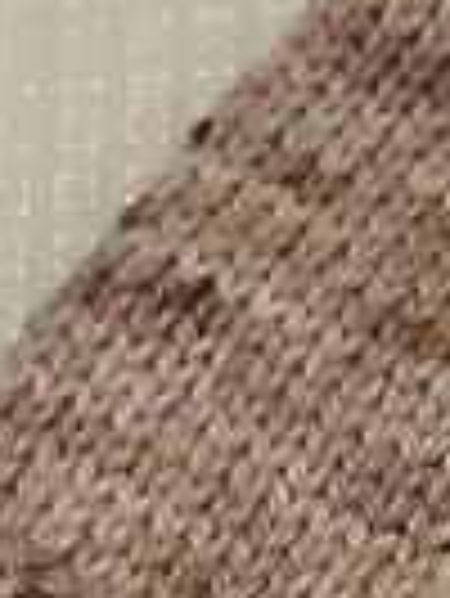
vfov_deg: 15.4
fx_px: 2163
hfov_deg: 11.2
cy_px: 611
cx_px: 774
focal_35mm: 125
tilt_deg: -67.6
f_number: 1.5
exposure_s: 1/60
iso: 500
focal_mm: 5.7
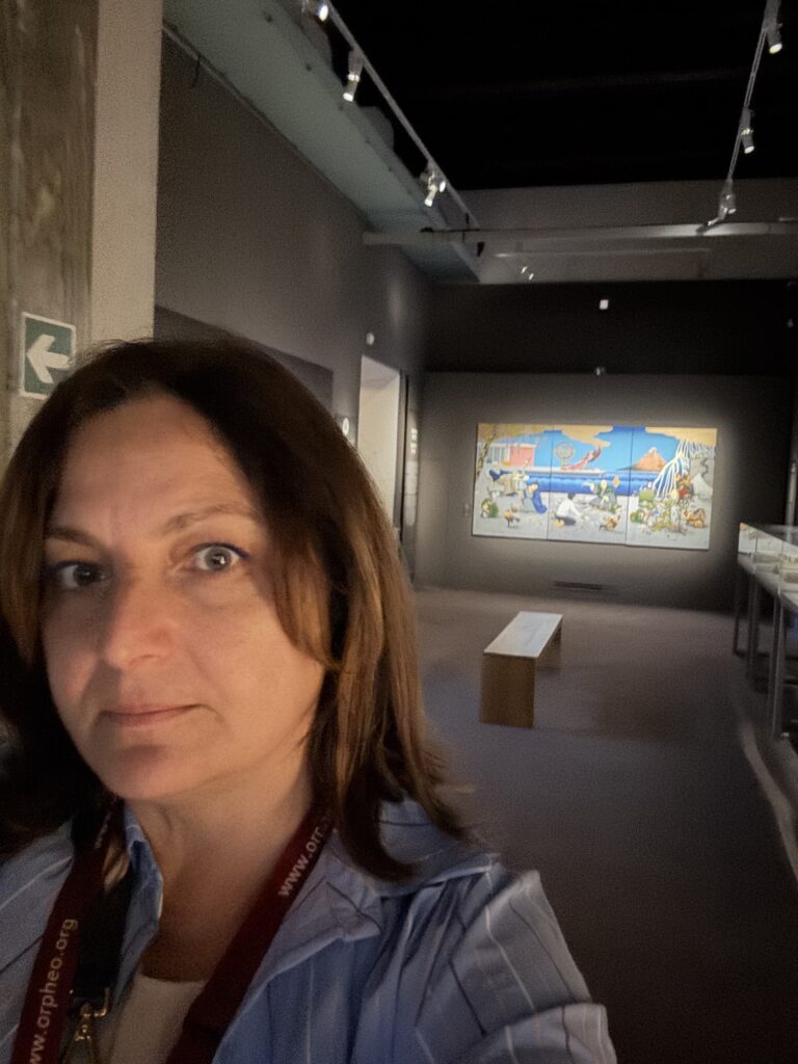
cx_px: 399
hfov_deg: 46.8
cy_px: 532
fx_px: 922
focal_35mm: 30
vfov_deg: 60.0
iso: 800
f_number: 1.9
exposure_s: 1/8
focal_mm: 2.69
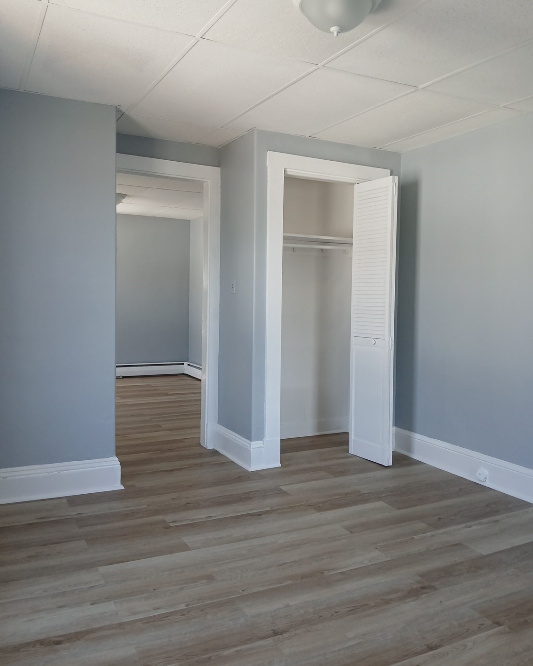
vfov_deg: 62.2
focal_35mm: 28
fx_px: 552
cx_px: 265
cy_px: 326
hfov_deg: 51.5
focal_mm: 3.98
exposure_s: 1/60
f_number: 1.8
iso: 100
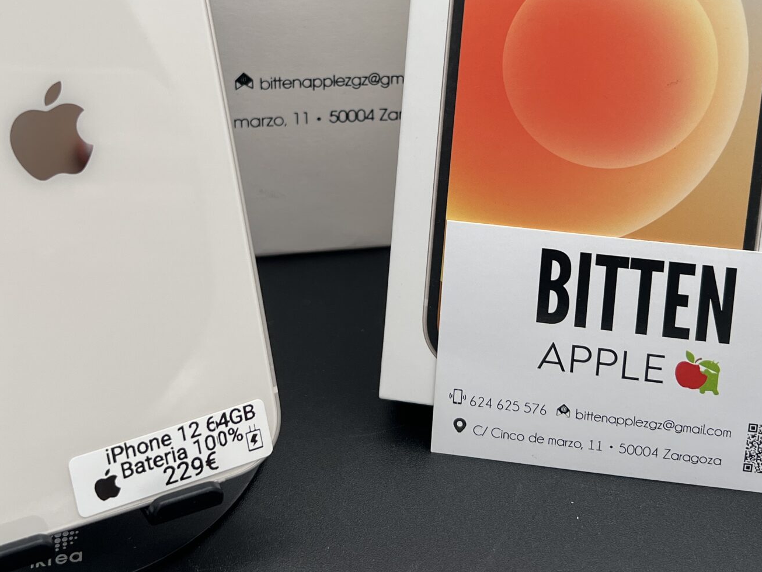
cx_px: 382
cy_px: 108
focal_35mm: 51
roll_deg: -0.5
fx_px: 1123
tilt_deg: -31.5
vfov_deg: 27.9
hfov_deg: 37.5
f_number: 1.5
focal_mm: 5.7
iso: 50
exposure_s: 1/658
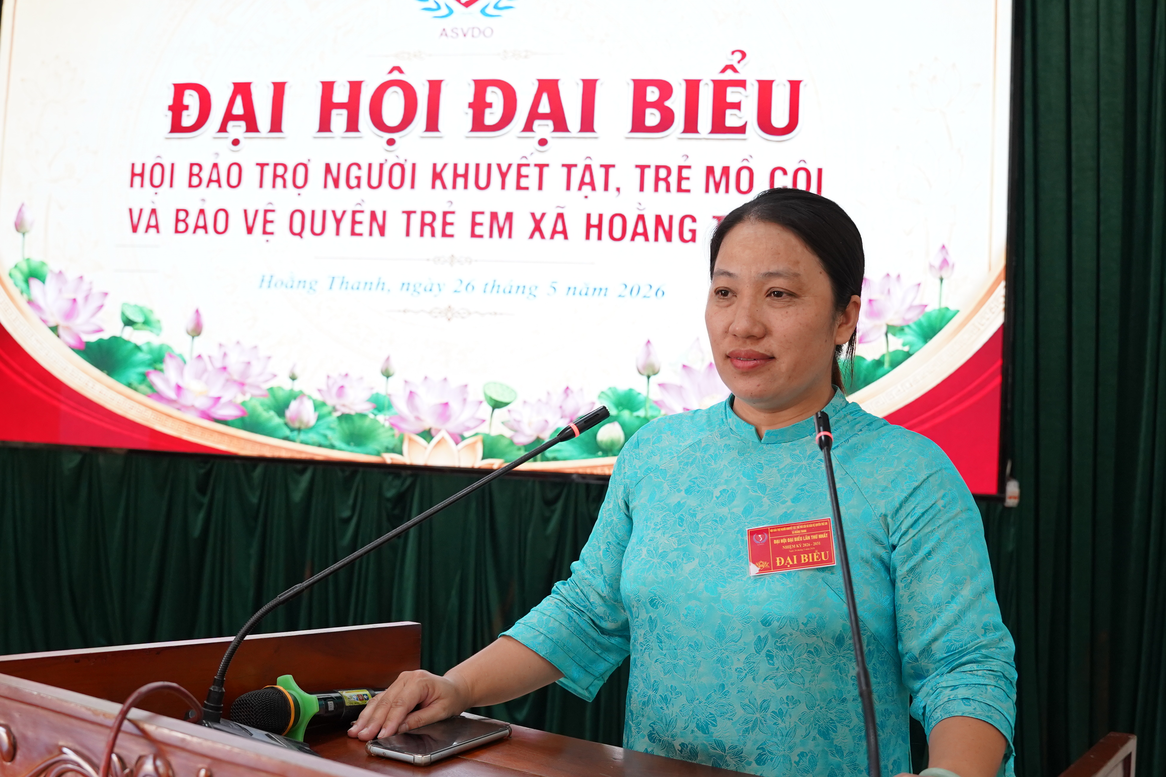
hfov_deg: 53.1
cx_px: 583
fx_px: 1166
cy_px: 388
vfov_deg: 36.9
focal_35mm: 36
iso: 1250
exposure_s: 1/125
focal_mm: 24
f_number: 3.5
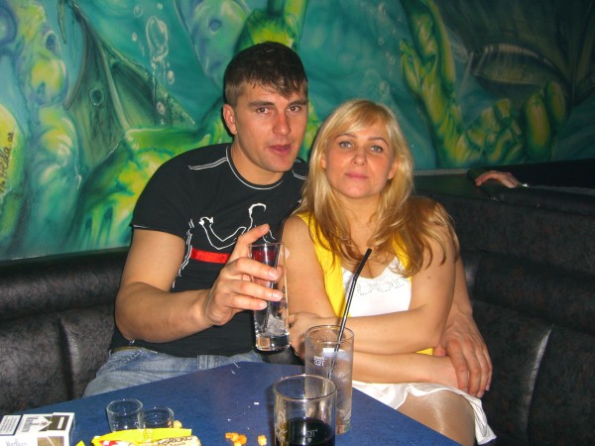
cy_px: 223
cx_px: 298
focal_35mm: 38
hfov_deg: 49.0
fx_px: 653
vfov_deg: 37.7
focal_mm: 7.9
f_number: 2.8
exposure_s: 1/60
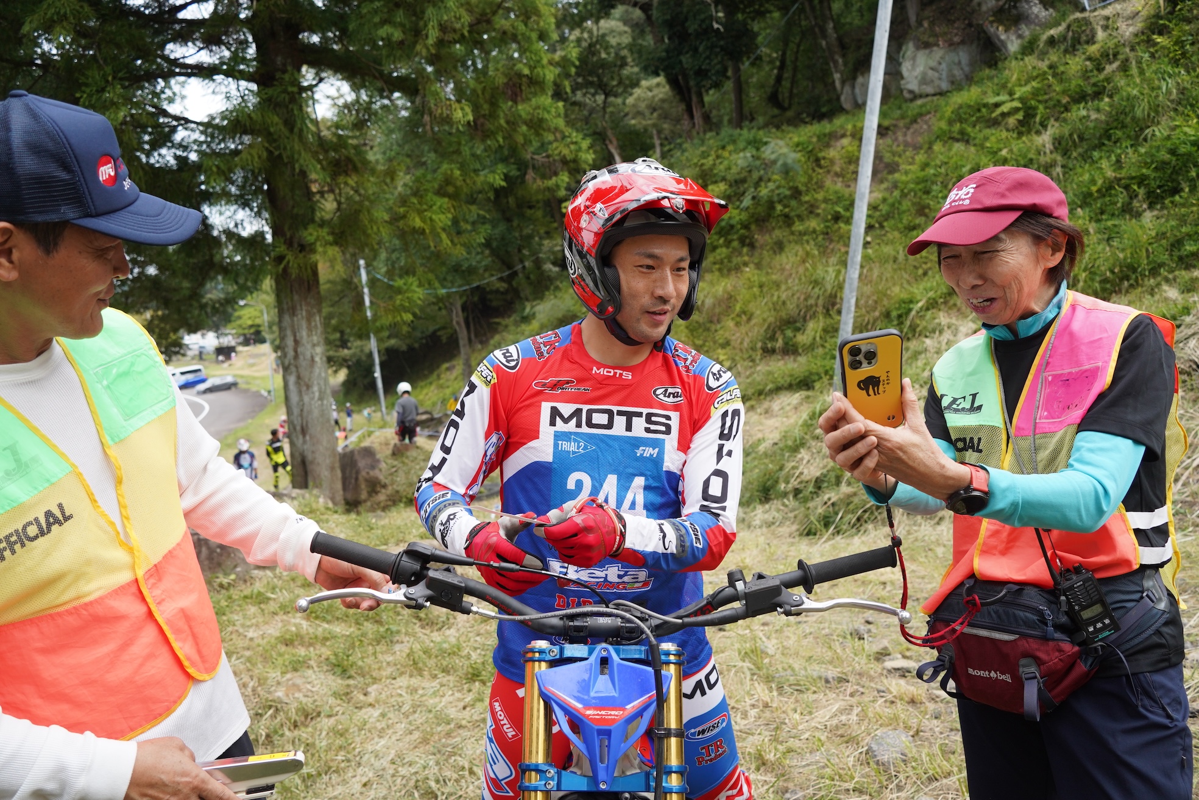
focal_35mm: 28
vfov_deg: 46.4
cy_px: 400
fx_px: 932
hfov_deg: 65.5
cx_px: 600
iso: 400
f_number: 5
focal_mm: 28
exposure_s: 1/640
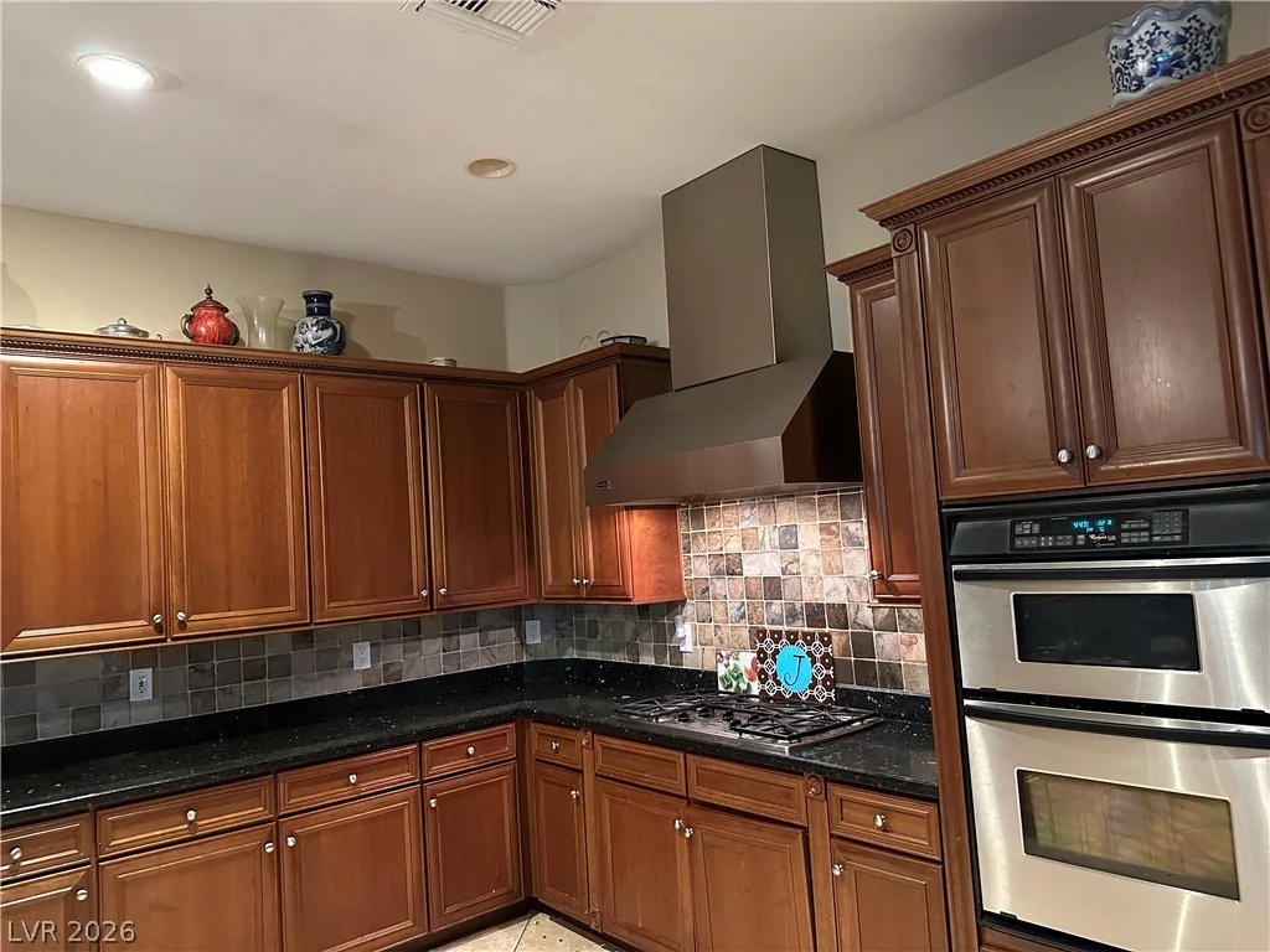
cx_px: 635
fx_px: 881
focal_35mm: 24
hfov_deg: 71.6
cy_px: 476
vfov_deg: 56.8
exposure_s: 1/30
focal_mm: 6.86
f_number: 1.78
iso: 800
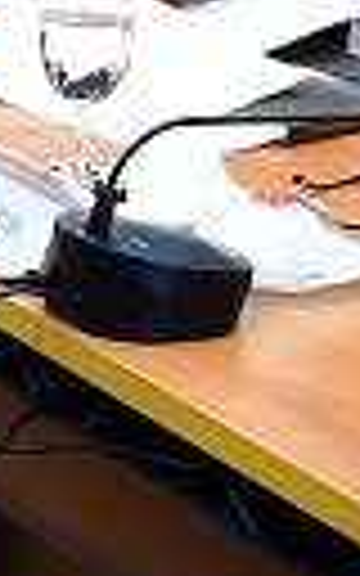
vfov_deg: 9.5
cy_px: -310
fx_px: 3359
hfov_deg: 5.7
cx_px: -706
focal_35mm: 214
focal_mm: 20
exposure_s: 1/40
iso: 2000
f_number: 5.6
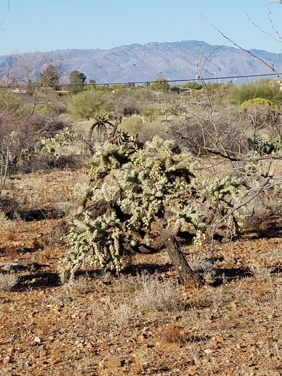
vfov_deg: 67.3
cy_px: 188
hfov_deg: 53.1
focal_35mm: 26
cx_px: 141
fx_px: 282
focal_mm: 4.2
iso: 50
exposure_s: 1/2544
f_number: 1.7
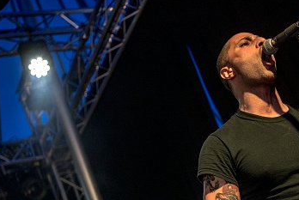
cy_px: 146
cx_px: 256
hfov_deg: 21.9
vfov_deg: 15.0
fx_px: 757
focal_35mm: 91
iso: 1250
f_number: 2.8
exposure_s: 1/125
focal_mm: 44
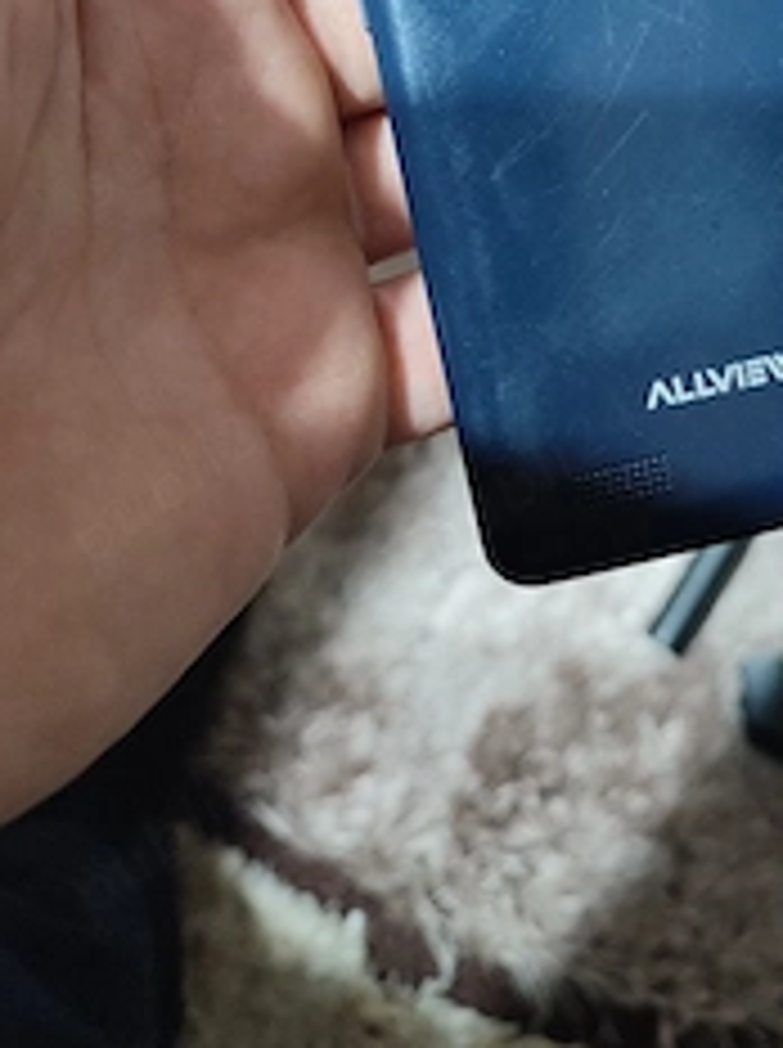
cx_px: 657
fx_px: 1300
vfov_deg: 41.3
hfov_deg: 32.3
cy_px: 157
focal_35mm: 43
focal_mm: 6.04
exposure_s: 1/17
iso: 919
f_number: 1.9
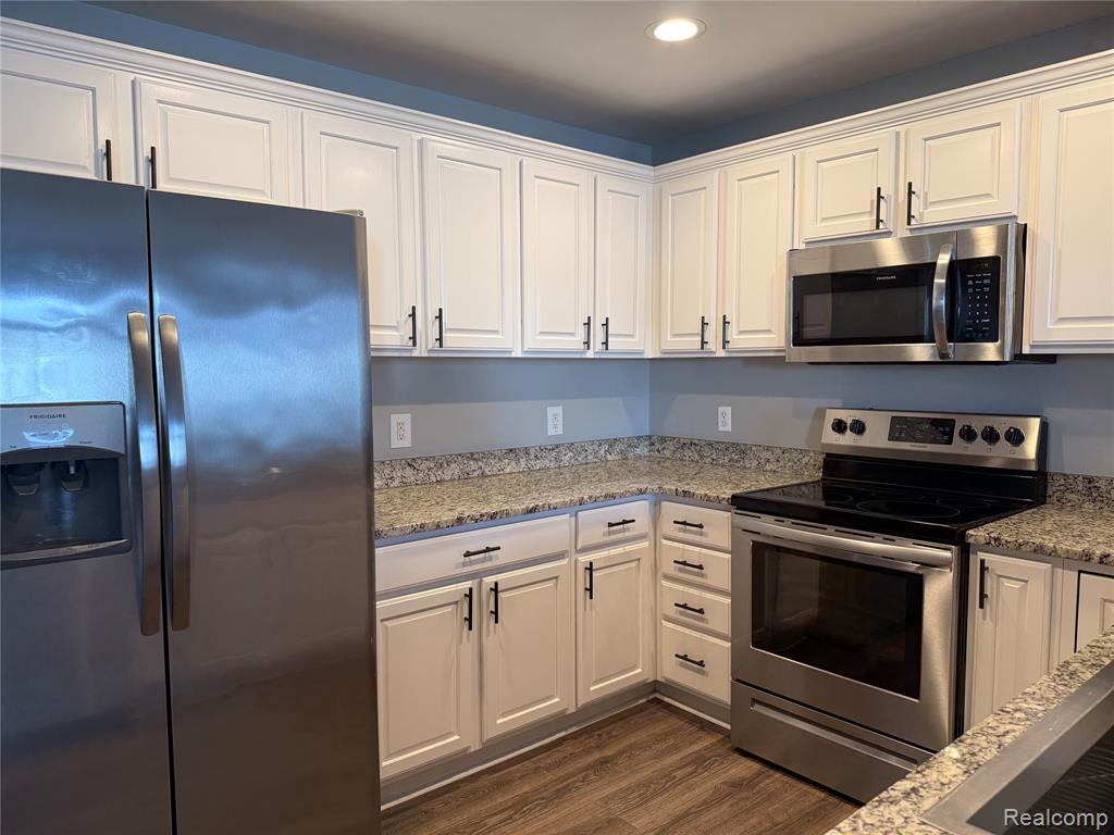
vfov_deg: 56.8
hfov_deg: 71.6
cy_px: 418
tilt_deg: -4.0
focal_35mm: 24
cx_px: 557
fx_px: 772
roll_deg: +0.4
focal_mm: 6.76
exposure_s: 1/120
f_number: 1.78
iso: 200
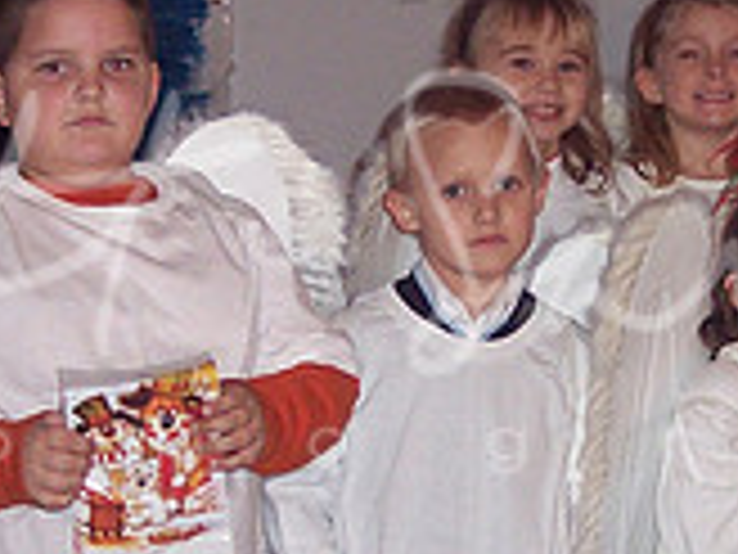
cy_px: 277
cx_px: 387
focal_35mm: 138
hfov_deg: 14.3
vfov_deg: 10.7
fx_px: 2942
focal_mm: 8
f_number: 2.8
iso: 140
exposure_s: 1/60
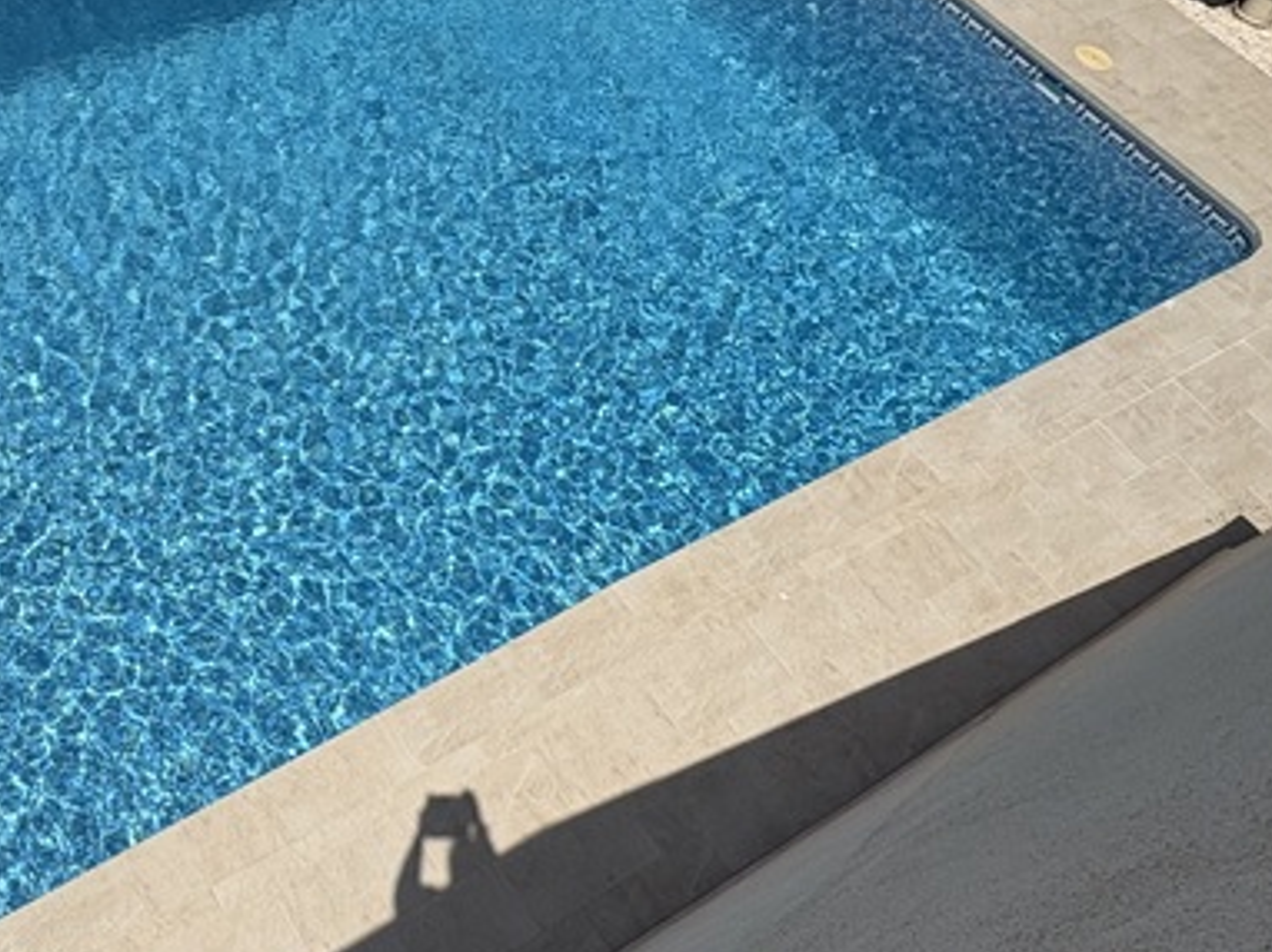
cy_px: 524
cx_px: 157
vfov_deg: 42.8
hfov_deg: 50.0
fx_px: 1212
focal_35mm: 33
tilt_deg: -59.2
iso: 40
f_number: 2.2
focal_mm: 2.22
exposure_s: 1/4630
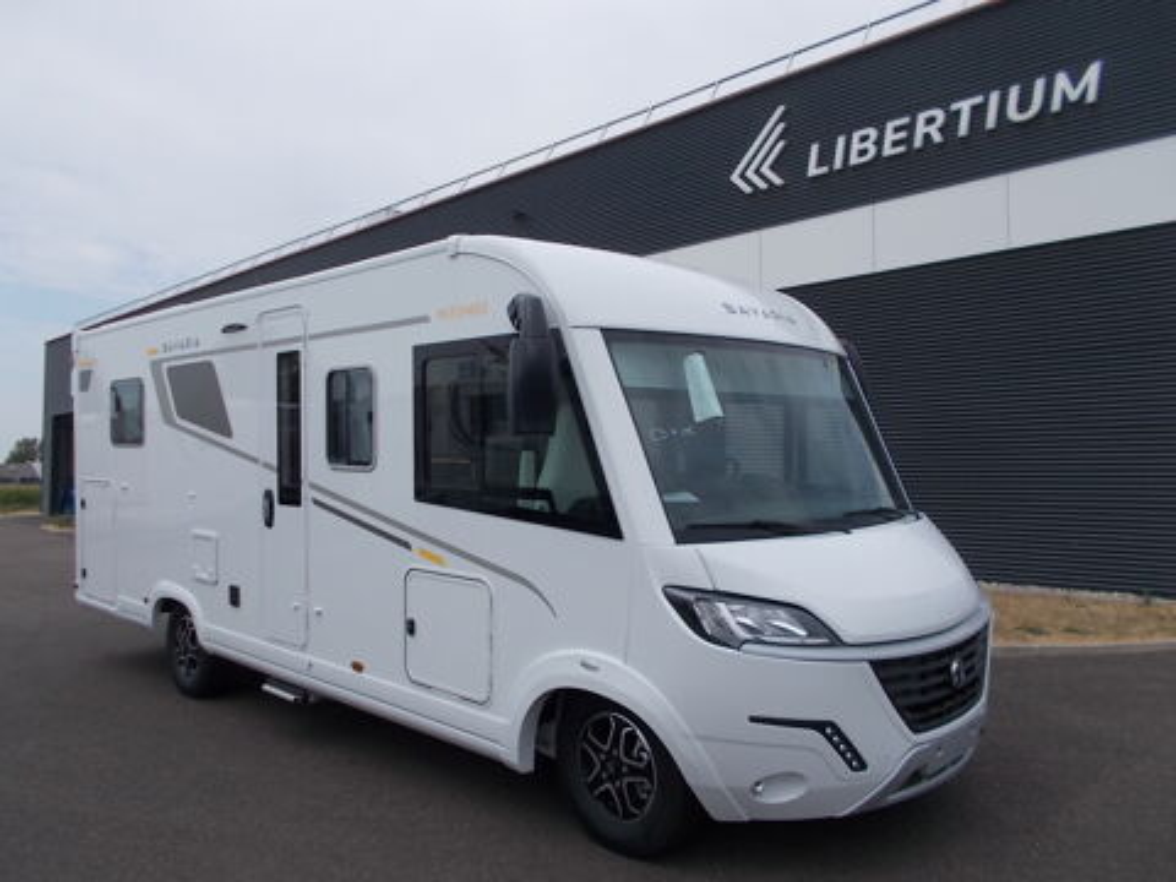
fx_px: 883
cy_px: 441
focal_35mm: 26
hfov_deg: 67.3
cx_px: 588
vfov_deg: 53.1
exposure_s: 1/160
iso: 80
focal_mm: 4.6
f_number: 8
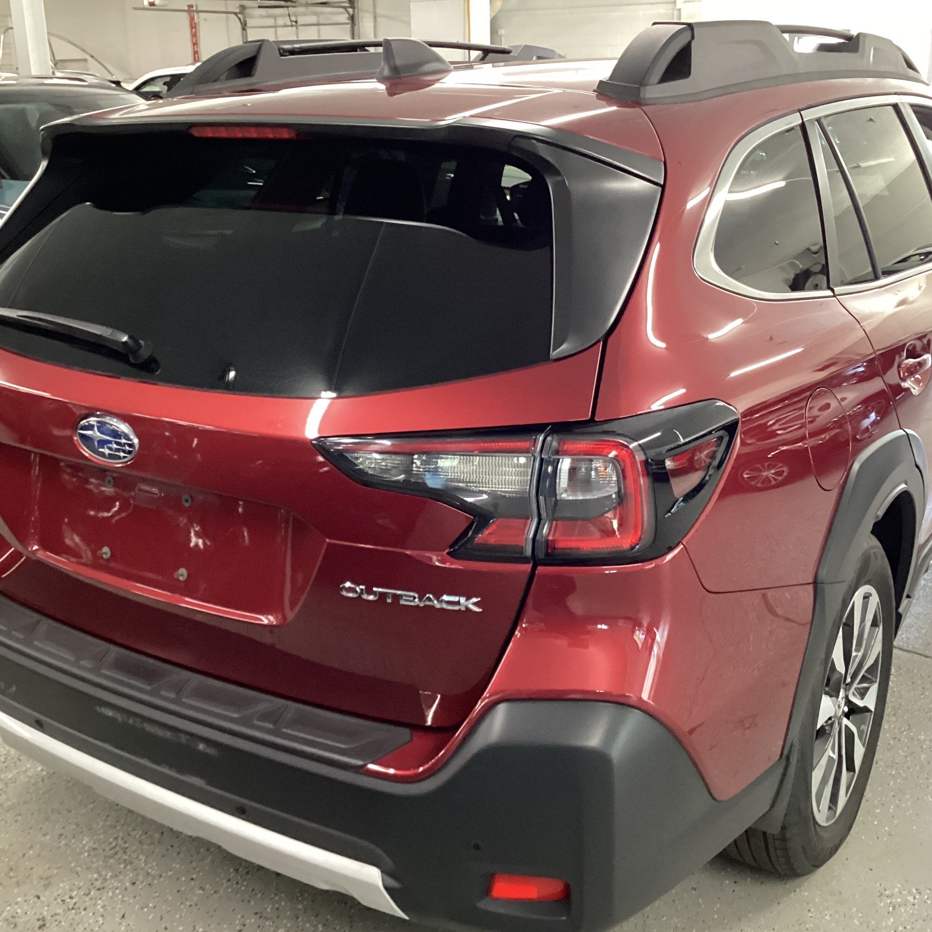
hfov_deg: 44.9
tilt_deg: -20.4
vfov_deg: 44.9
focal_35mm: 37
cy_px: 471
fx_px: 1127
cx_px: 462
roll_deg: +0.7
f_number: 2.4
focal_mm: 3.3
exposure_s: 1/40
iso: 320
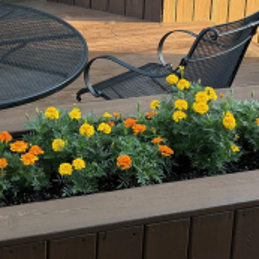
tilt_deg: -13.1
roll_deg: +0.0
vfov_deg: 19.4
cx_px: -5
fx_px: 694
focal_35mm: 82
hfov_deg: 20.4
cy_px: -81
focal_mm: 6.76
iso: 125
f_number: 1.78
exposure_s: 1/121
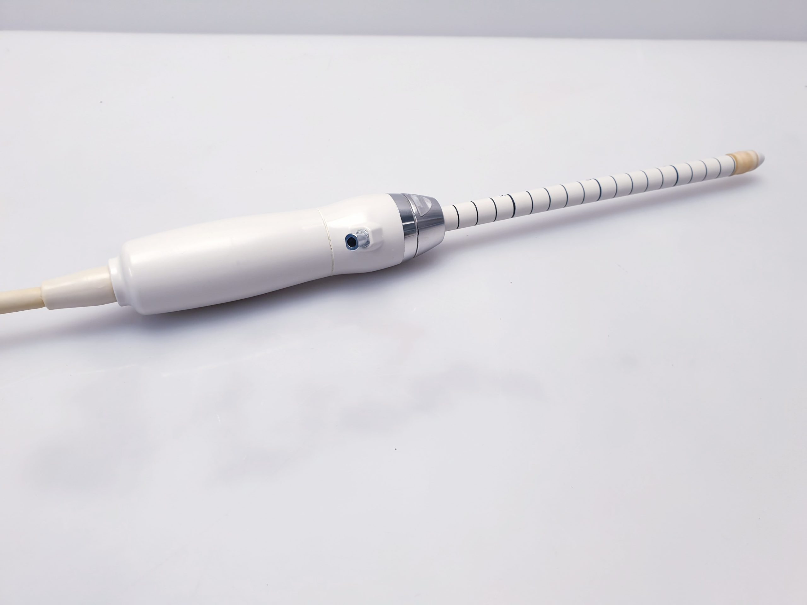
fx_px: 606
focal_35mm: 26
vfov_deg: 53.1
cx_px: 404
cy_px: 302
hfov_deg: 67.3
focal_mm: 4.3
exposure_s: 1/50
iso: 50
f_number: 2.4
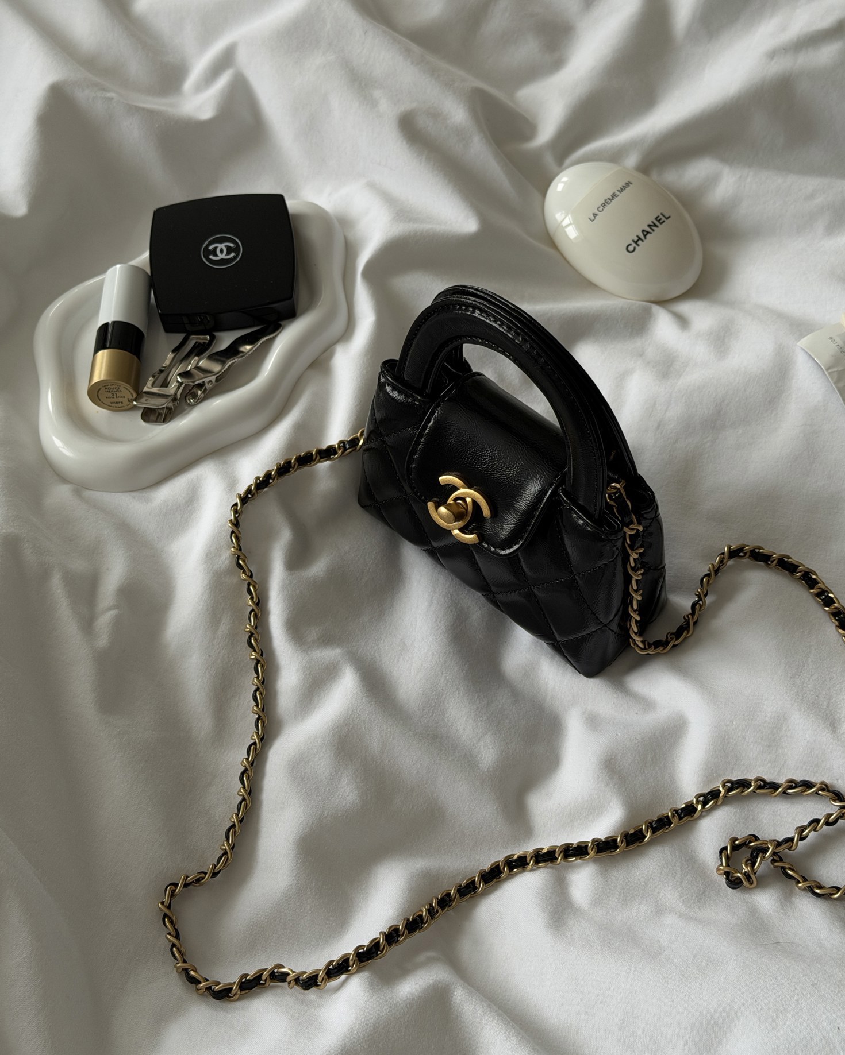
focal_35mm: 51
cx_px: 422
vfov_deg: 36.6
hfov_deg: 29.7
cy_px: 509
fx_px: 1594
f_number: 1.78
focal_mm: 6.76
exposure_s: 1/130
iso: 50
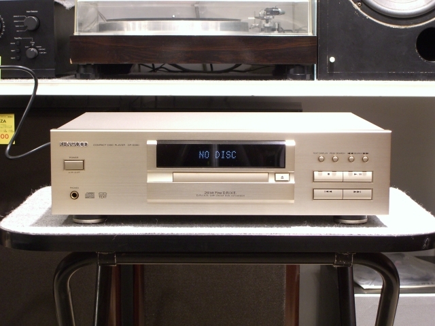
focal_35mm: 80
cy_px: 163
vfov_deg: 18.4
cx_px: 218
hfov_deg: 24.4
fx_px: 1005
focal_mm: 16.6
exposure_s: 1/5
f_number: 4.4
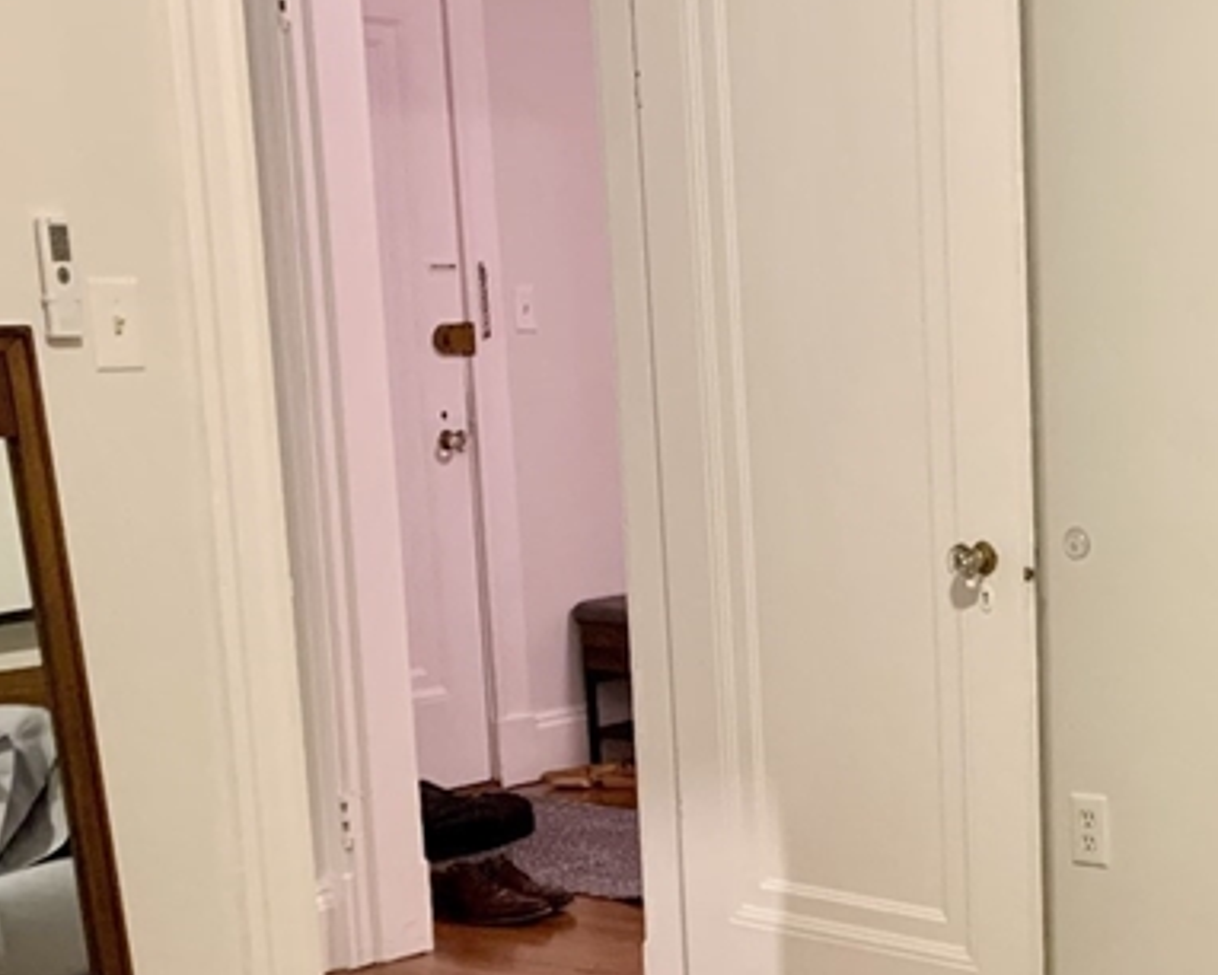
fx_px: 2453
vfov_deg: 22.2
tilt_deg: -12.6
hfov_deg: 25.5
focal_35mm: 68
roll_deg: -0.2
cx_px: 1397
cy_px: 771
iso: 250
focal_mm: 4.25
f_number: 1.8
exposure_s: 1/40
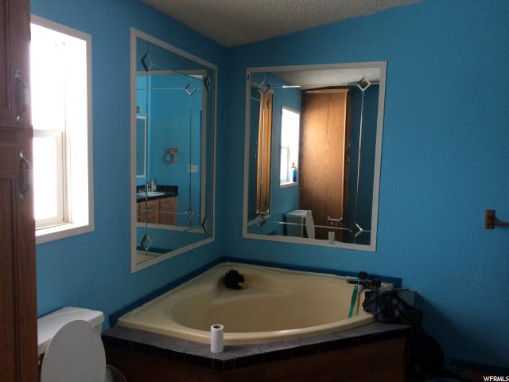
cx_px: 254
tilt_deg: -6.8
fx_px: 426
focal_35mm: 29
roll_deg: -1.3
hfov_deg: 61.7
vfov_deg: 48.2
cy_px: 191
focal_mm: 4.15
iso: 64
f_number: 2.2
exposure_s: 1/30
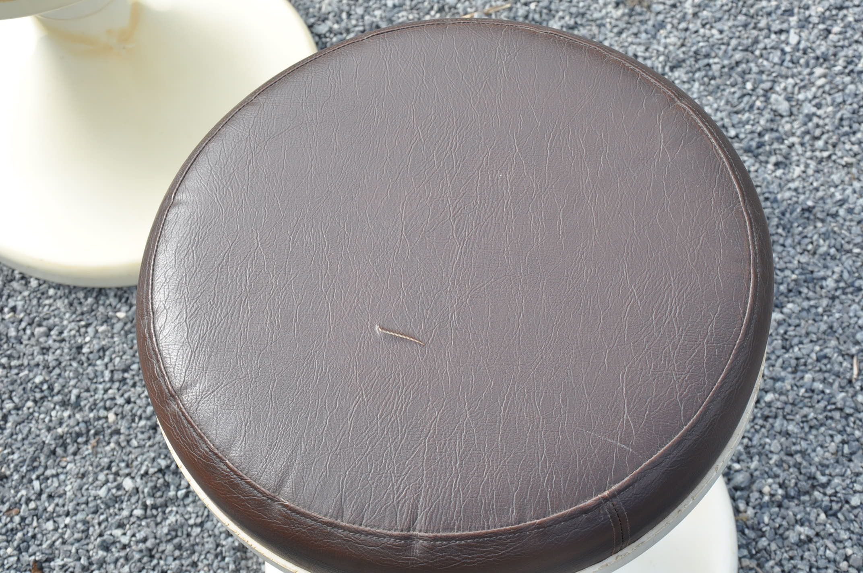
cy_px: 286
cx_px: 432
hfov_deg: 28.1
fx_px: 1724
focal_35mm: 72
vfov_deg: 18.9
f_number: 11
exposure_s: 1/125
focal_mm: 48
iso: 320
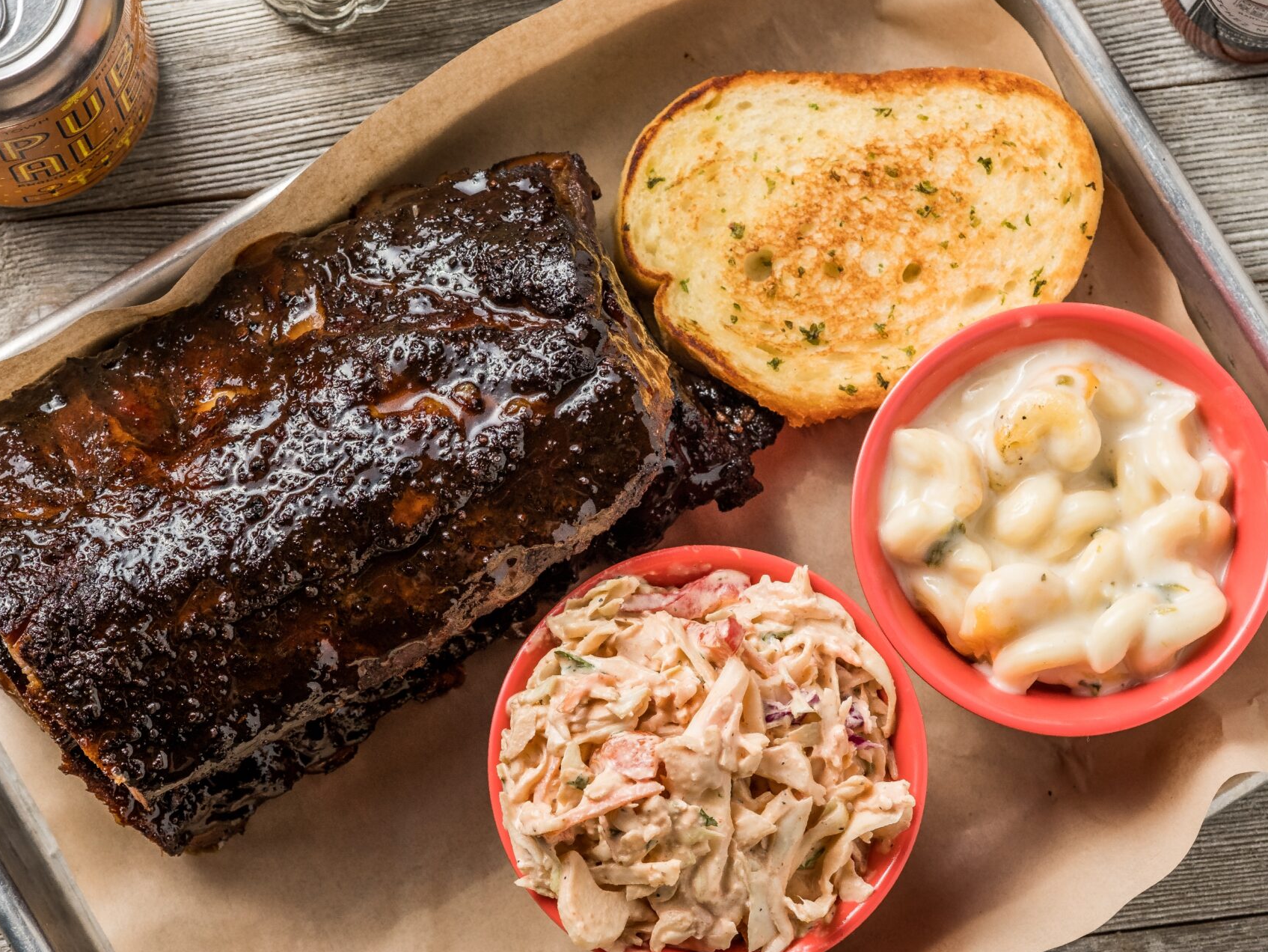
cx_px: 570
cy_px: 475
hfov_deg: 20.0
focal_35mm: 98
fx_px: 3591
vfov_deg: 15.1
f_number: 7.1
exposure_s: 1/250
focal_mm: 60
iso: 400
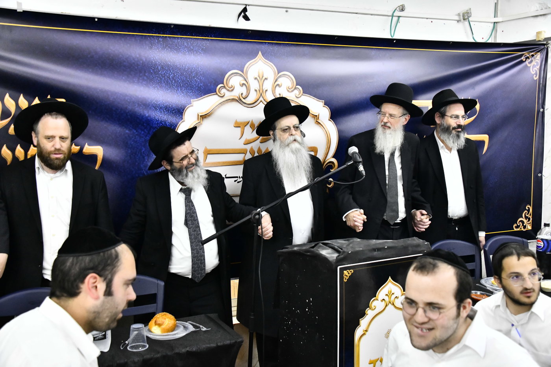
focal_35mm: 38
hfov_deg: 50.7
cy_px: 184
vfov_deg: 35.0
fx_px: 582
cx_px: 276
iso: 4000
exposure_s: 1/200
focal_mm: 38
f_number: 5.6
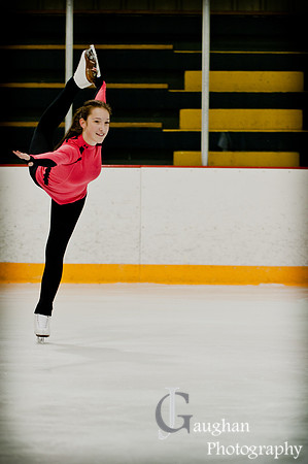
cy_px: 232
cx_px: 154
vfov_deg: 10.2
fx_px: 2605
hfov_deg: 6.8
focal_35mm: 202
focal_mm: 135
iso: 800
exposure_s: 1/125
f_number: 2.8
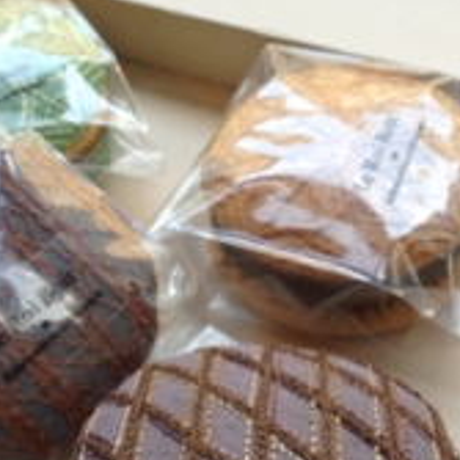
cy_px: 295
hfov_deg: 26.5
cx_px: 252
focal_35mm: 65
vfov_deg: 26.4
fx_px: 977
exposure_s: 1/60
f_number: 2.4
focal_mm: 4.28
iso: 64
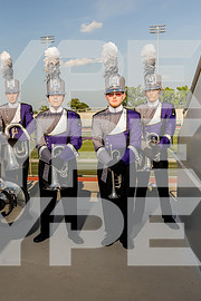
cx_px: 39
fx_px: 335
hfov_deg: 32.5
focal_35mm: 40
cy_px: 154
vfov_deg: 48.5
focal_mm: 24
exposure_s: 1/250
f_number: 8
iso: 100
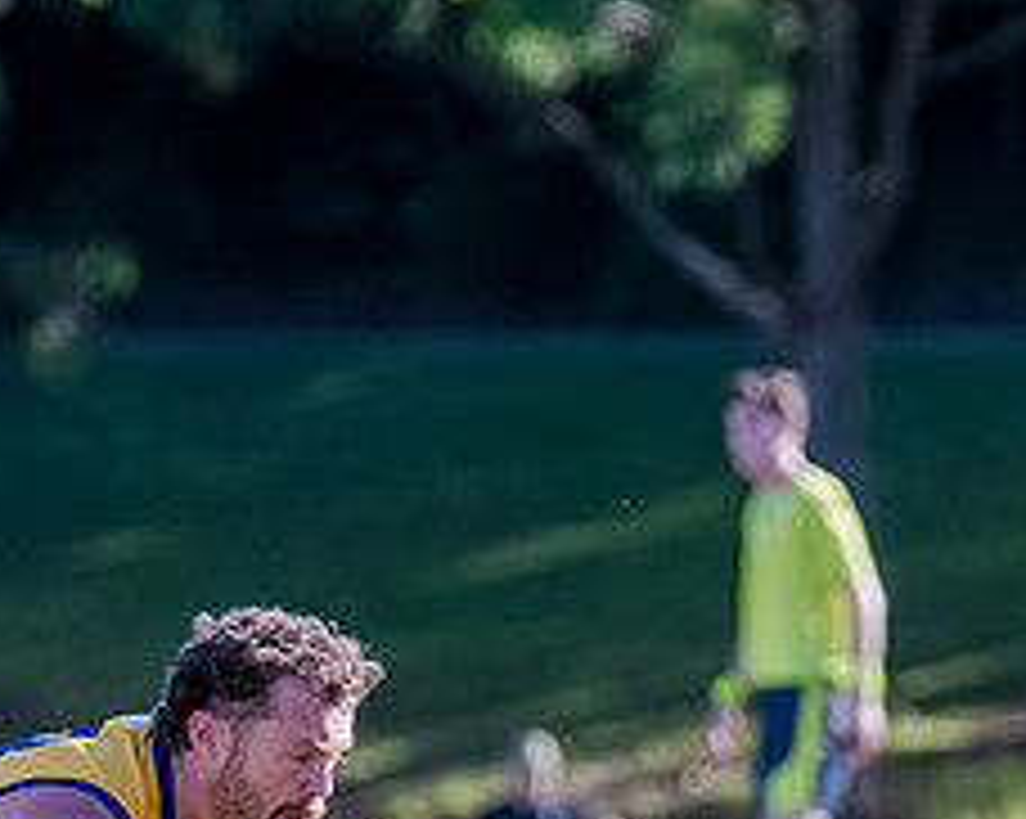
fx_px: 31796
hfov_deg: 1.8
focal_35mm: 1048
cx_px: 612
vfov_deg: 1.5
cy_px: 415
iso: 800
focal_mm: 310
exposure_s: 1/1600
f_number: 5.6
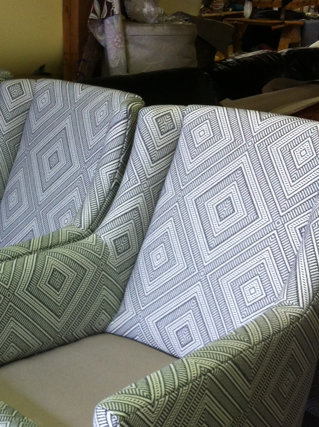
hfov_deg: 22.7
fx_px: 776
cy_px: 299
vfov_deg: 30.4
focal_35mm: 63
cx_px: 33
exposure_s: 1/20
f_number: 2.8
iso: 80
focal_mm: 3.85
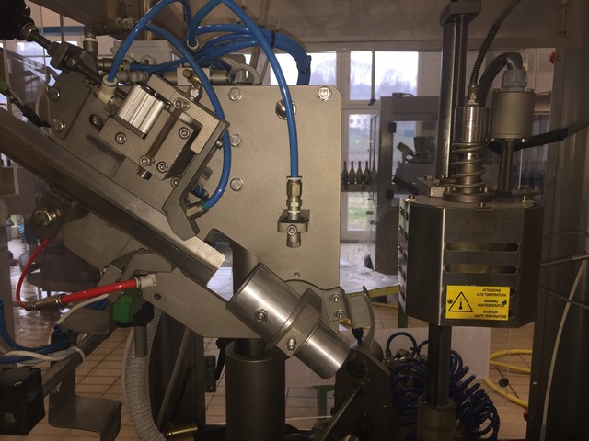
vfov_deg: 48.2
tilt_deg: -8.3
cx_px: 294
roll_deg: -1.6
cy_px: 220
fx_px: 493
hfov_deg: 61.7
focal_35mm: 29
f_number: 2.2
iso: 40
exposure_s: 1/33
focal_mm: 4.15
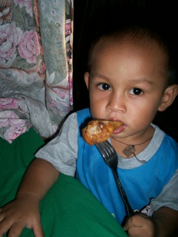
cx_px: 89
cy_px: 118
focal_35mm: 36
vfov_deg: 51.4
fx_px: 247
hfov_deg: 39.7
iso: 140
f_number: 4.5
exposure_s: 1/64
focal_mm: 5.9
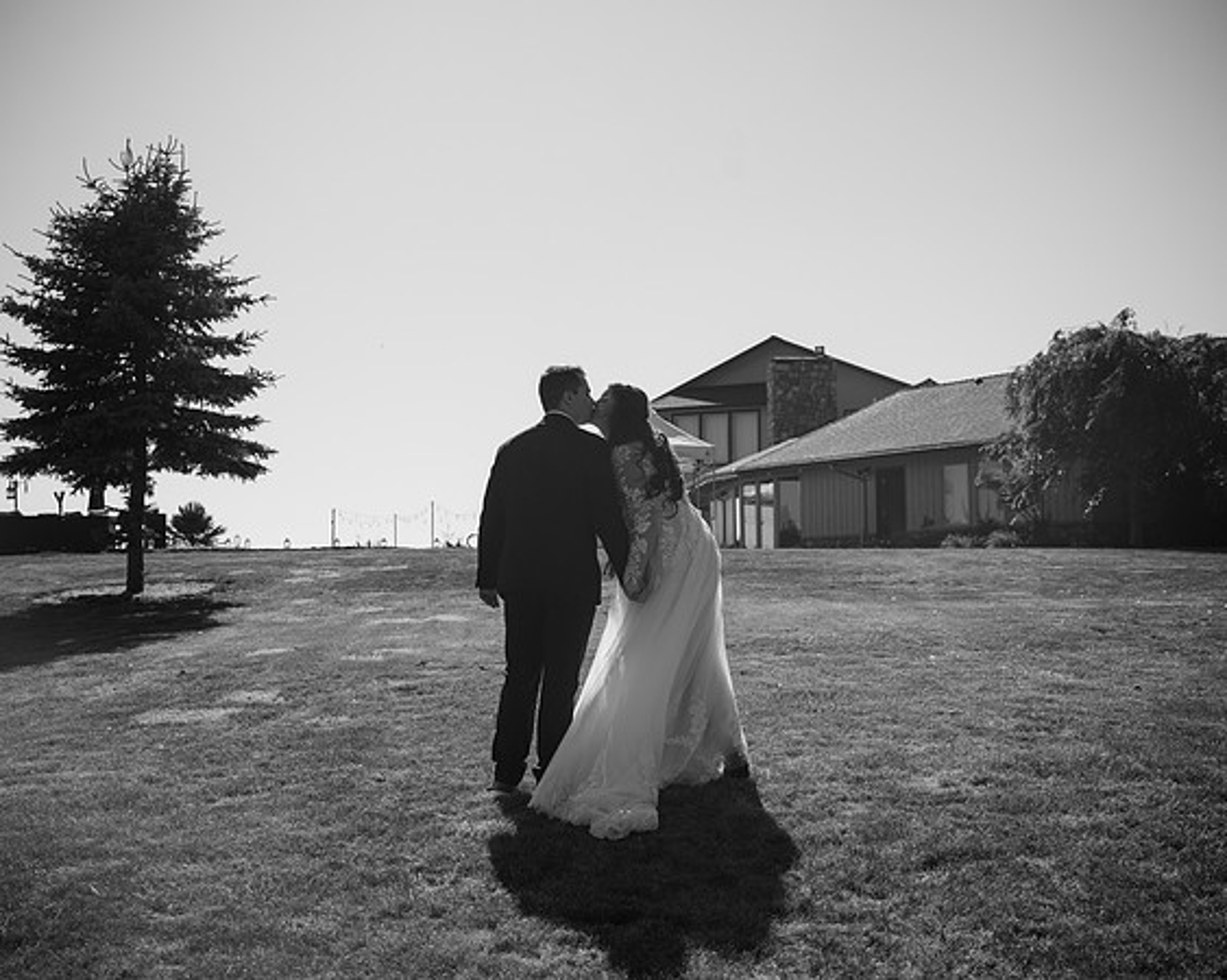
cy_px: 477
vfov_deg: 34.2
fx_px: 1593
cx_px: 614
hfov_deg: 42.1
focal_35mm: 44
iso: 100
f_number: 4.5
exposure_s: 1/1250
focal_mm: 38
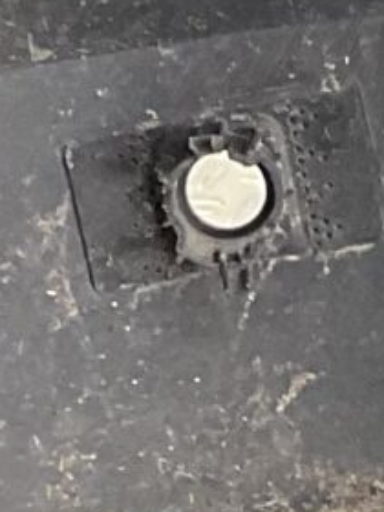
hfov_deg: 5.6
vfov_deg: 7.5
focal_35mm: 265
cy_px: 389
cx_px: 364
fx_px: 3920
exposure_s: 1/120
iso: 64
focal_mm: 3
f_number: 1.8
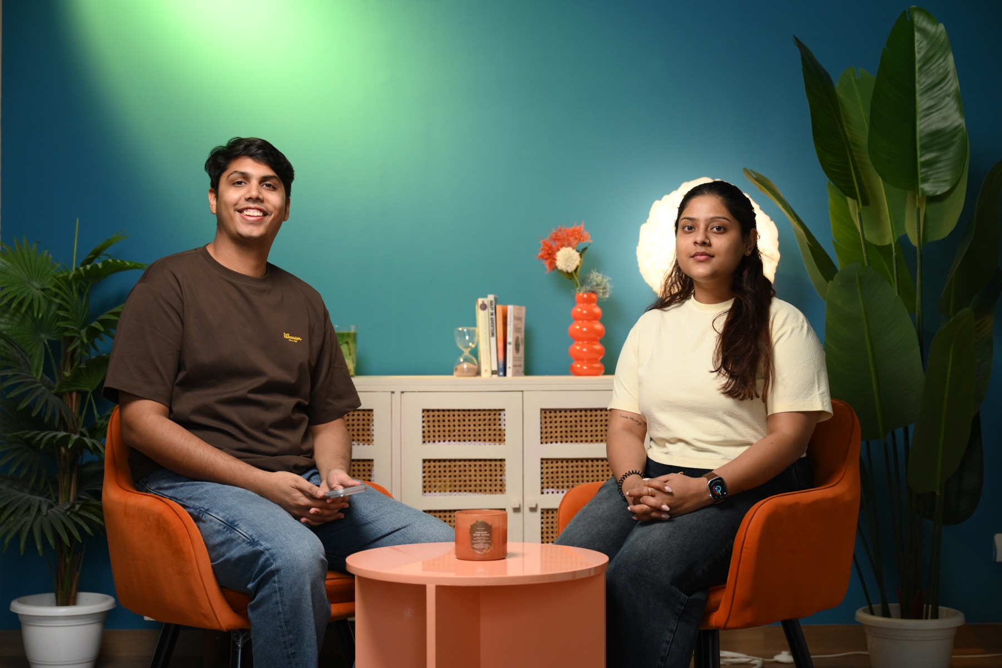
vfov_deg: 25.5
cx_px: 501
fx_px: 1475
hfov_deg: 37.5
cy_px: 334
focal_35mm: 53
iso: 1000
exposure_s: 1/200
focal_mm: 53
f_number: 3.2
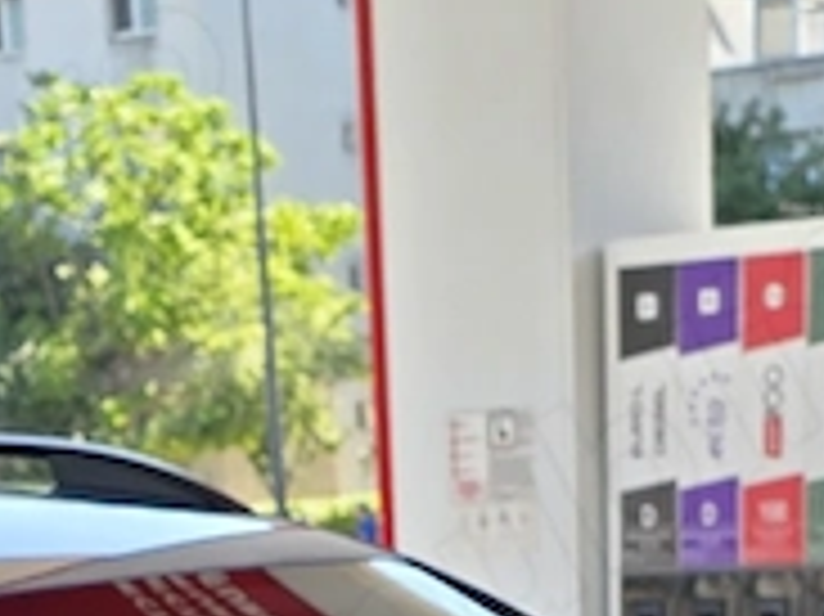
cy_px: 1592
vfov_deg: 9.9
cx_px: 266
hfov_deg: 15.6
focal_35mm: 126
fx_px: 2997
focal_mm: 6.25
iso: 25
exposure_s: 1/359
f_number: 1.7
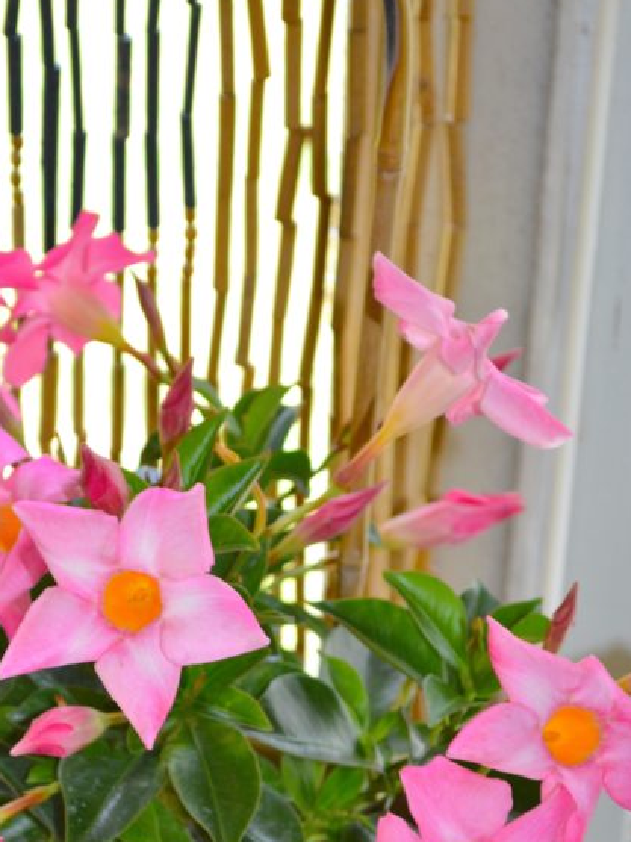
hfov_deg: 13.2
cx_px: 182
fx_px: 2722
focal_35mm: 112
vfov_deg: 17.4
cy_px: 666
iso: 500
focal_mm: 48
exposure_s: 1/60
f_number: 5.6
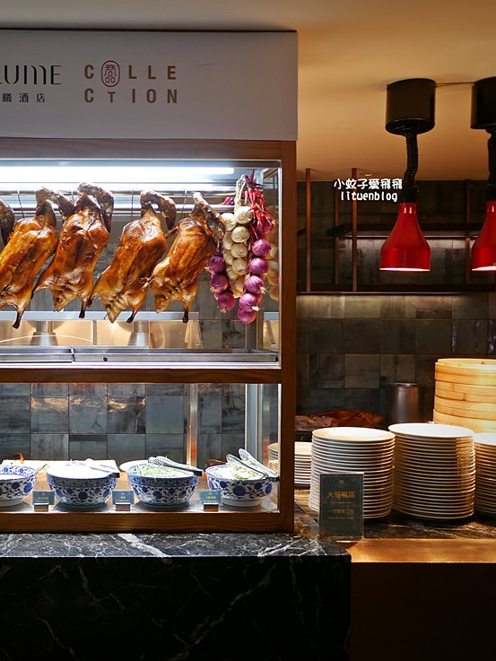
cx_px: 78
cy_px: 331
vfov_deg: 49.0
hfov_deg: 36.1
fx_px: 726
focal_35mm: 38
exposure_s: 1/60
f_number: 2.5
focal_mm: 14
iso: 320
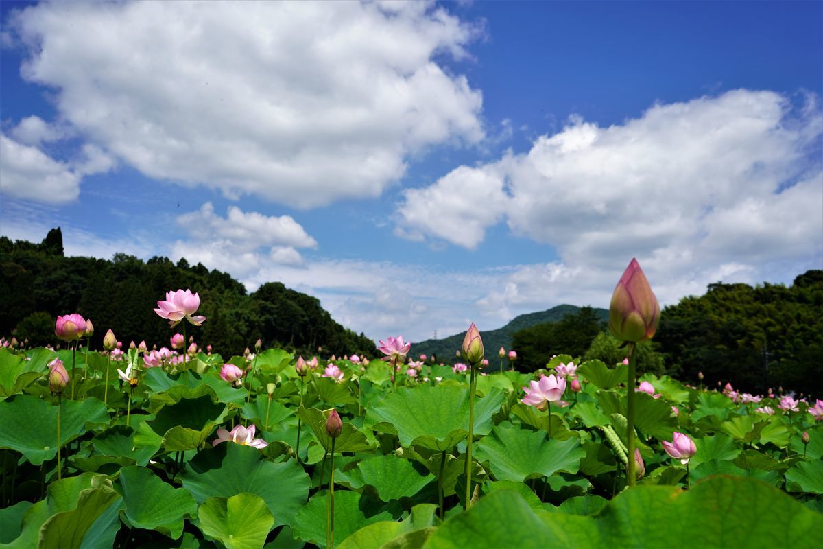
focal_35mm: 29
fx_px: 663
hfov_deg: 63.7
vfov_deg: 45.0
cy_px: 274
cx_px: 412
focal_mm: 29
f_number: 5
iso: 100
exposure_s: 1/1250
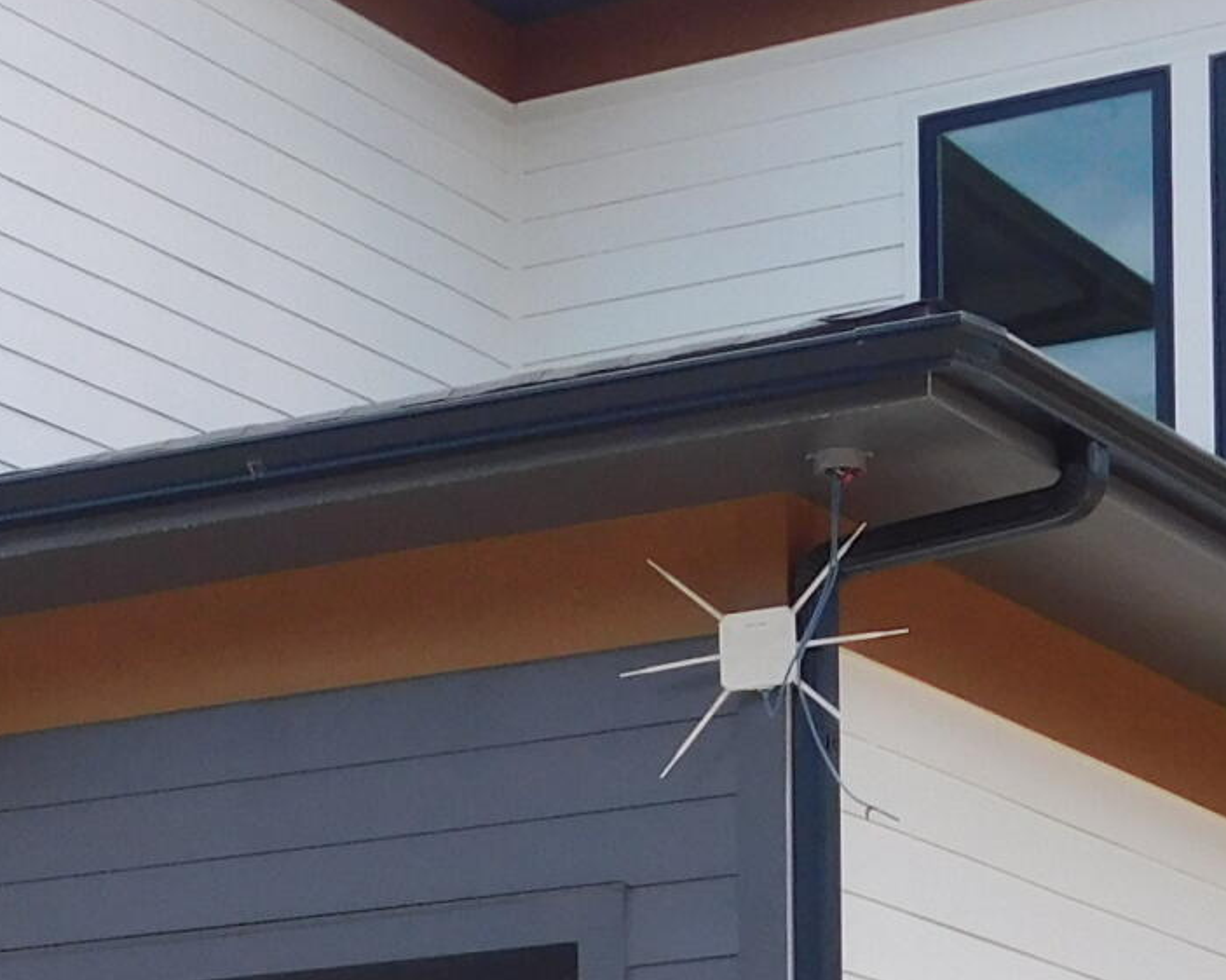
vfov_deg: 12.0
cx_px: 37
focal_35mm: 125
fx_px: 4534
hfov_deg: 15.2
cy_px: 1268
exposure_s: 1/640
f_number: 3.2
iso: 125
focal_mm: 5.3
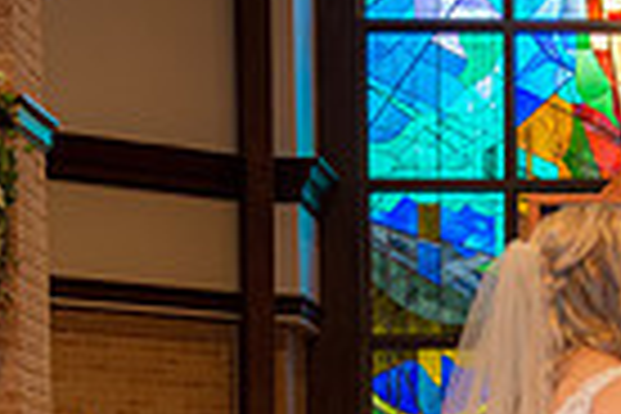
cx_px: 688
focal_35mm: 176
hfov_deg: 11.5
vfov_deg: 7.5
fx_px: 3036
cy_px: 796
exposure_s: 1/125
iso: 1250
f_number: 3.5
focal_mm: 42
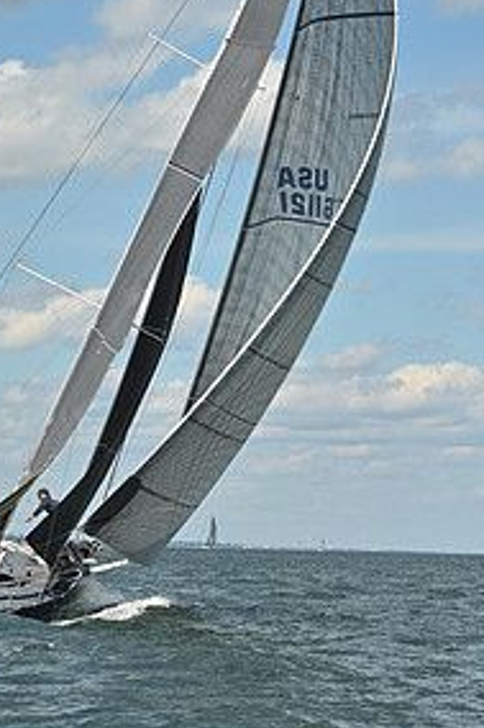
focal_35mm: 143
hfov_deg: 9.5
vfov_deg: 14.2
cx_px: 47
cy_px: 72
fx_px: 2887
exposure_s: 1/1000
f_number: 9
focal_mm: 70
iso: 250
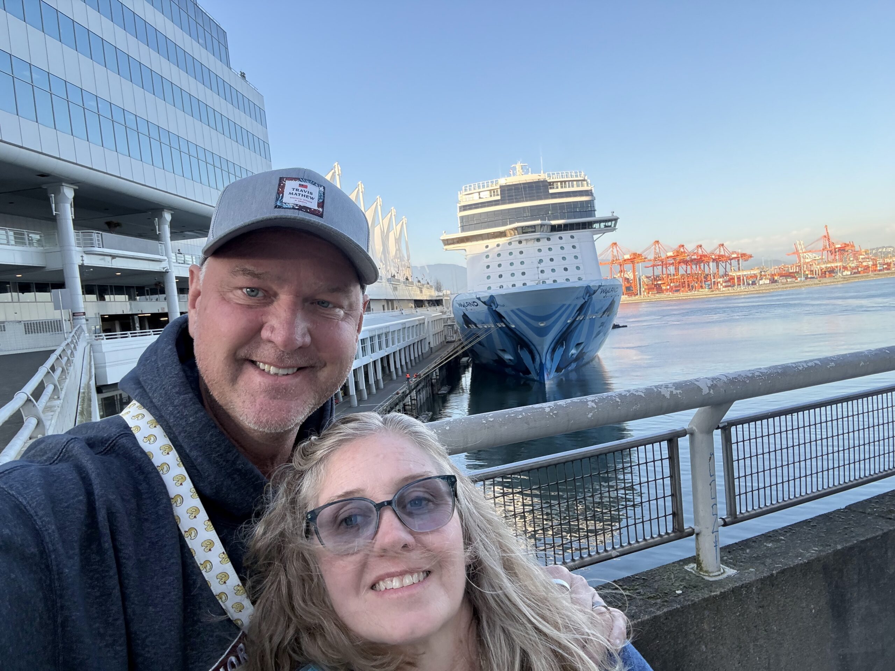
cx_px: 448
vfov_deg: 58.9
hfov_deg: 73.9
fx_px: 595
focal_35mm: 23
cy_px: 336
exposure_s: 1/244
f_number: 1.9
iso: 64
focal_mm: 2.69
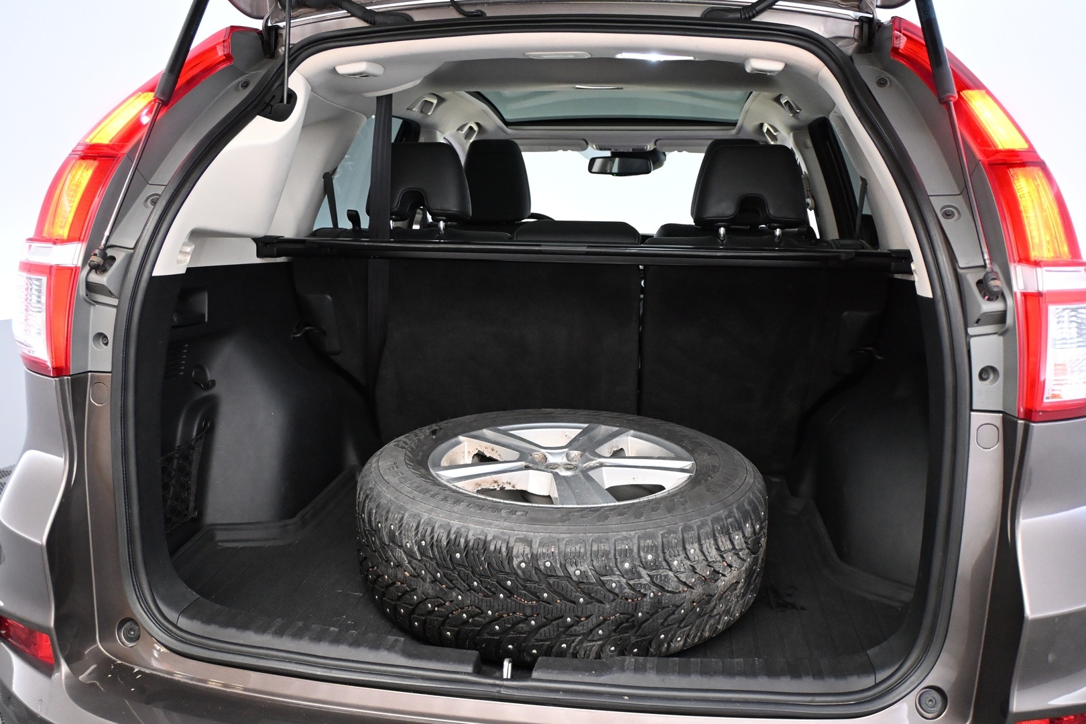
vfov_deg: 42.6
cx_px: 543
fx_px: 928
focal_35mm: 31
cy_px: 362
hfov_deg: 60.7
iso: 3200
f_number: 3.8
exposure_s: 1/60
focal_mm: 20.5
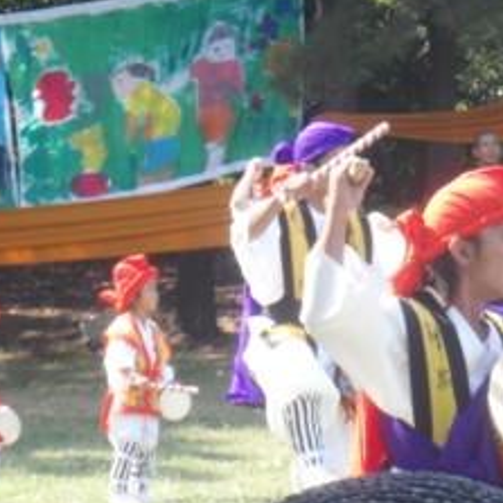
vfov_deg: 7.2
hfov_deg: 7.2
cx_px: 316
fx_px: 3995
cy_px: 120
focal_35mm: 243
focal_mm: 18.2
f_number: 5.1
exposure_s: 1/250
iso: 250
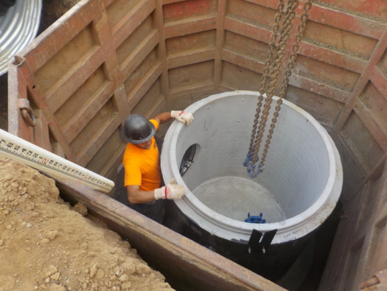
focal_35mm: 30
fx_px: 335
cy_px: 146
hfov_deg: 60.0
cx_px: 194
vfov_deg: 46.8
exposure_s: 1/100
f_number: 3.3
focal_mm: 4.1
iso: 125
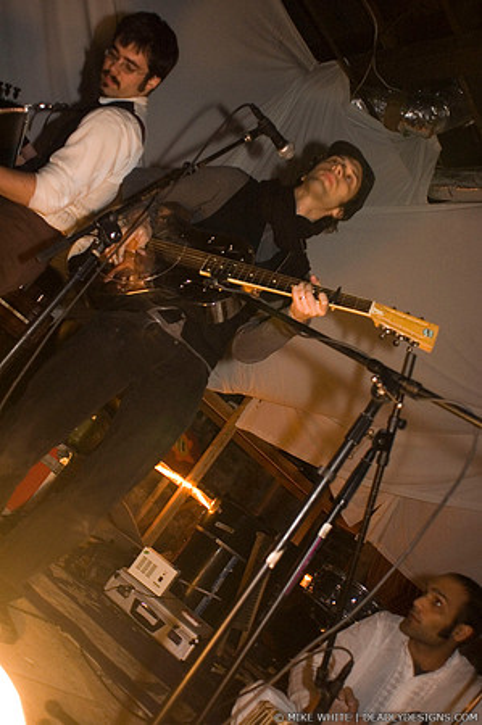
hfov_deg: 43.5
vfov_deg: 62.0
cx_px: 241
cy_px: 362
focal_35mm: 30
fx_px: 604
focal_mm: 20
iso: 1600
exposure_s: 1/13
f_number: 2.8
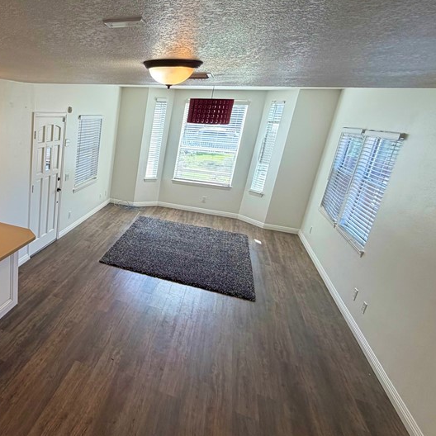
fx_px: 342
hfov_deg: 55.9
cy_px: 214
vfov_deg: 65.0
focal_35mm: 24
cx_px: 40
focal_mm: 2.22
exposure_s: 1/120
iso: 125
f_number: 2.2
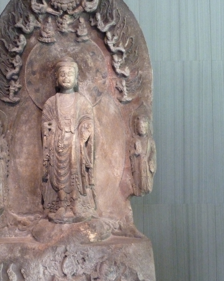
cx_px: 70
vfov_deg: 34.2
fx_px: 456
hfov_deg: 27.4
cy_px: 138
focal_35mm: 55
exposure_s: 1/15
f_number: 3.6
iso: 800
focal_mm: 6.1
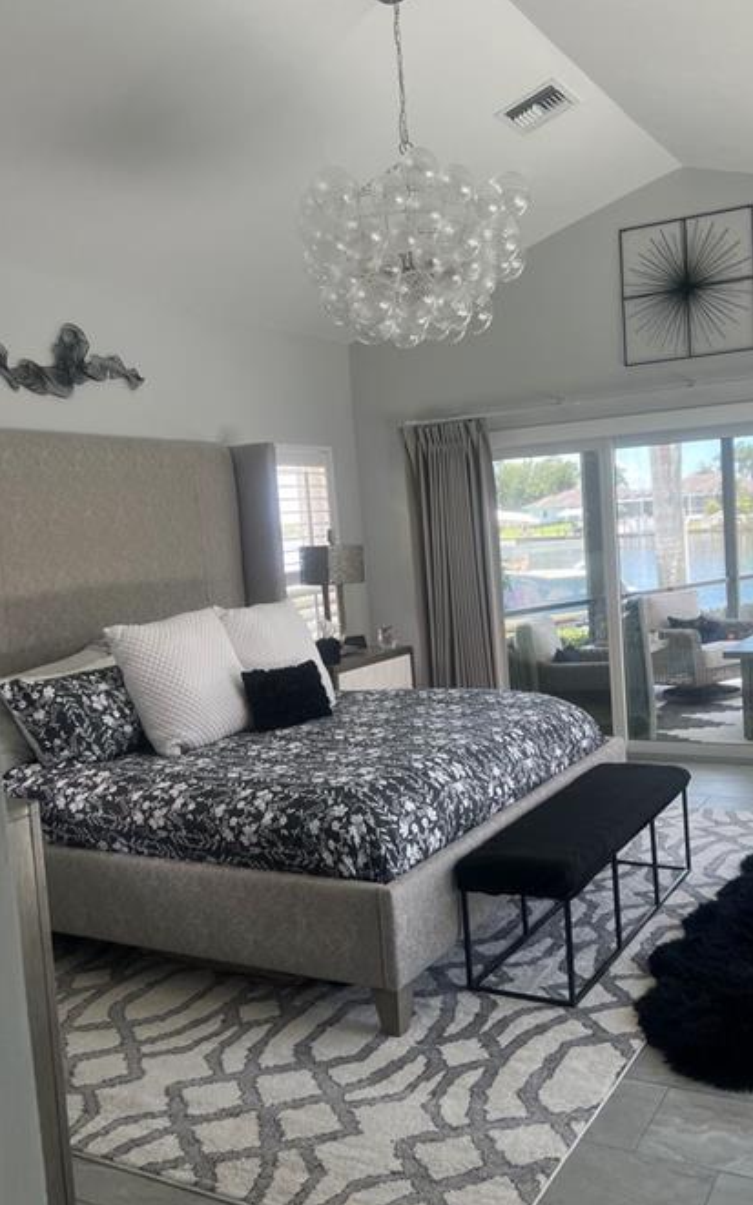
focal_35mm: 32
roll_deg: +6.1
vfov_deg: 59.7
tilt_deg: -4.5
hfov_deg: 39.0
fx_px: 1051
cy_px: 609
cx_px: 492
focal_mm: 5.7
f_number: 1.5
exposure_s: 1/120
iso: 40
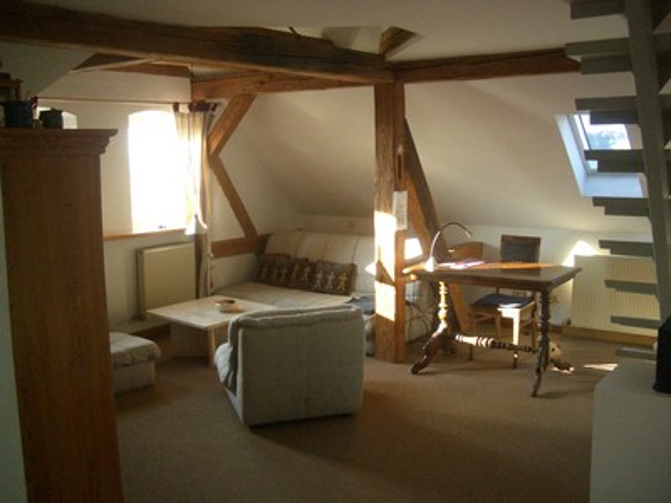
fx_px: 678
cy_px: 252
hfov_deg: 52.6
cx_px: 336
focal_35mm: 35
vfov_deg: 40.7
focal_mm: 5.8
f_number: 2.6
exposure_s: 1/100
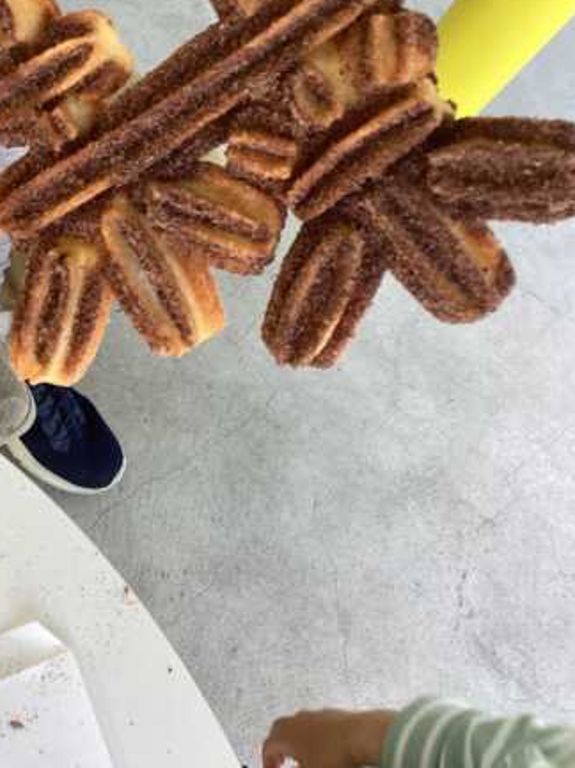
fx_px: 954
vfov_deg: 43.3
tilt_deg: -58.2
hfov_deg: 33.2
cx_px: 183
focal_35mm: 43
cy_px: 264
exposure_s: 1/120
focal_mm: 3.3
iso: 50
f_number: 2.4
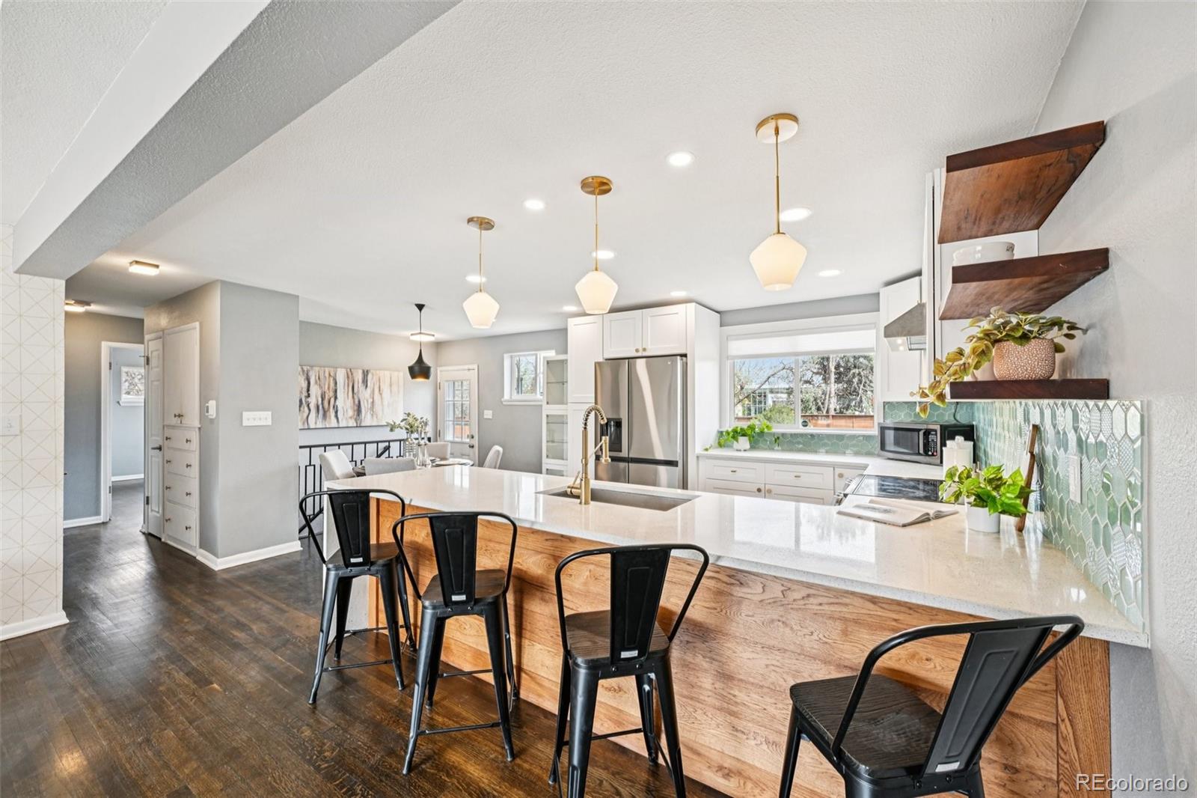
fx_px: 465
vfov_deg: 81.2
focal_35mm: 14
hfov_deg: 104.3
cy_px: 399
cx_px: 598
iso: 220
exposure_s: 1/15
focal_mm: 14
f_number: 11
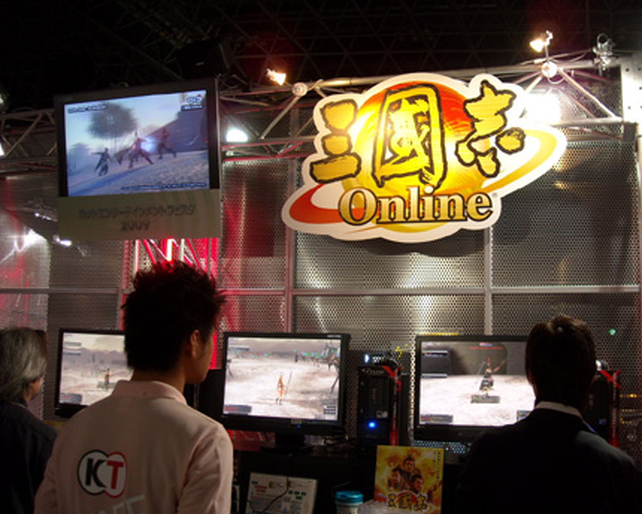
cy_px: 236
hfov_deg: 45.7
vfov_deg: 37.3
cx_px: 364
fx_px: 760
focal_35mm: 40
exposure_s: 1/15
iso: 64
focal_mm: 5.7
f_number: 2.8
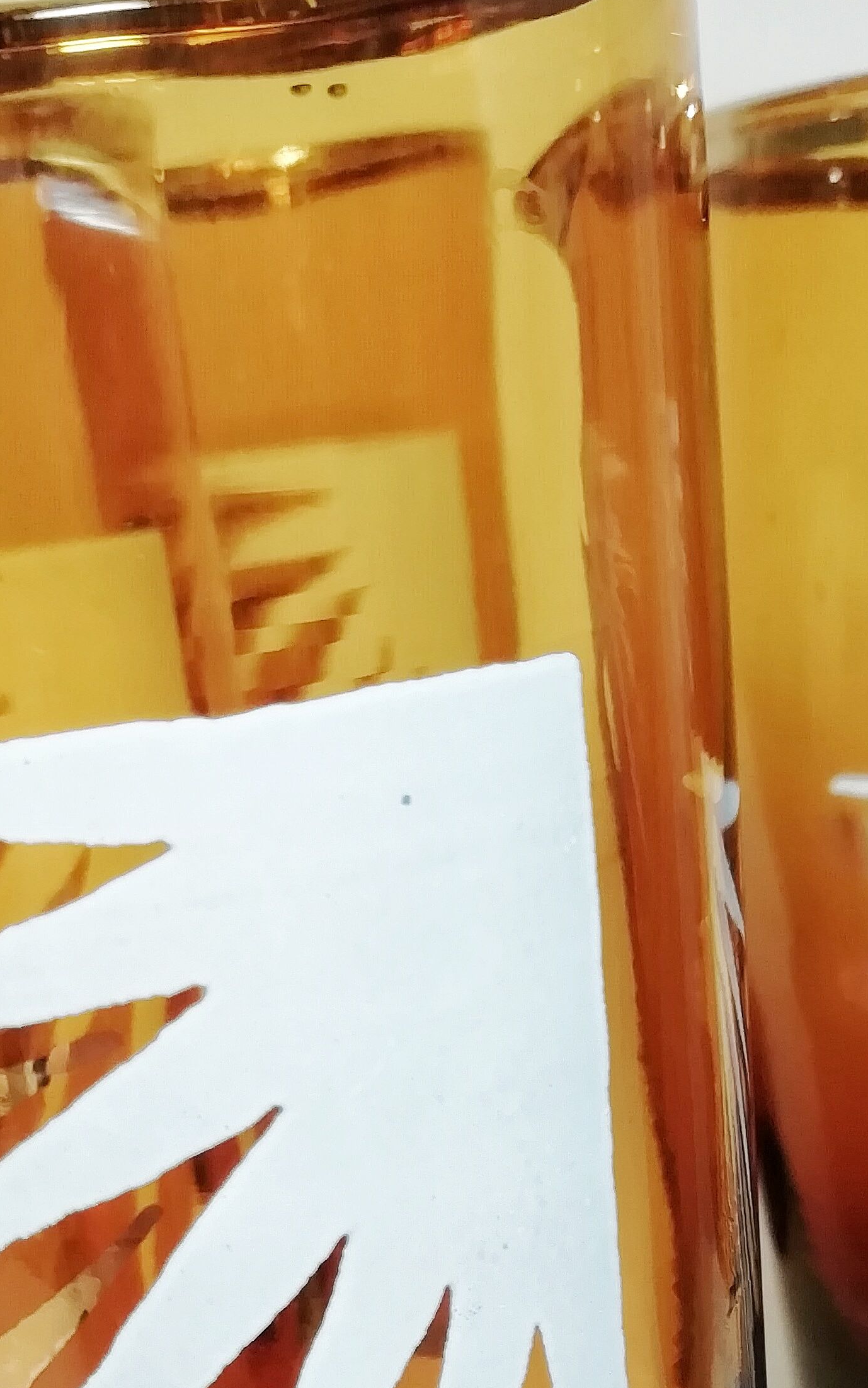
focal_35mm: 52
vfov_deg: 36.3
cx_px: 426
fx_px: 1968
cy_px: 1266
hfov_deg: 24.9
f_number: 2.2
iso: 64
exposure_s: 1/50
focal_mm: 3.46
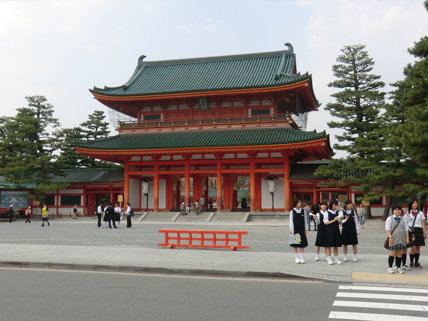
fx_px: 495
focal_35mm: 40
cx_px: 214
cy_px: 160
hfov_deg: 46.8
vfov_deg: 36.0
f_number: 3.8
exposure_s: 1/1000
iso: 160
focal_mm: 7.1
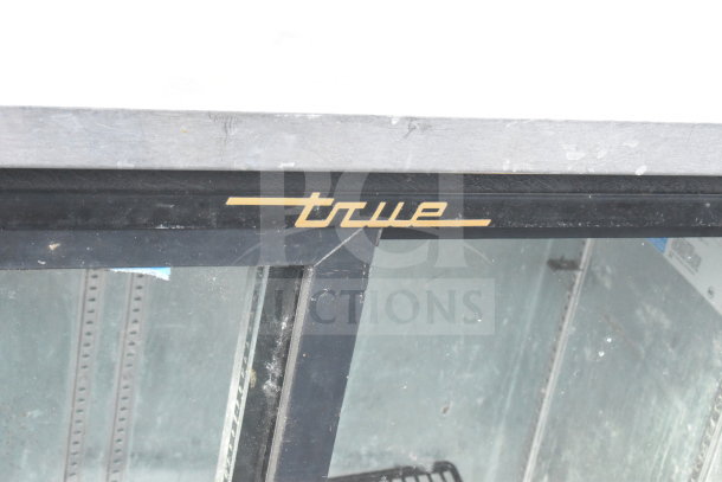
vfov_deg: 16.6
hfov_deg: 24.6
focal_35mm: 82
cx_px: 361
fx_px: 1655
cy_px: 241
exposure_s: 1/500
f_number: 11
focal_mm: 55
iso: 6400
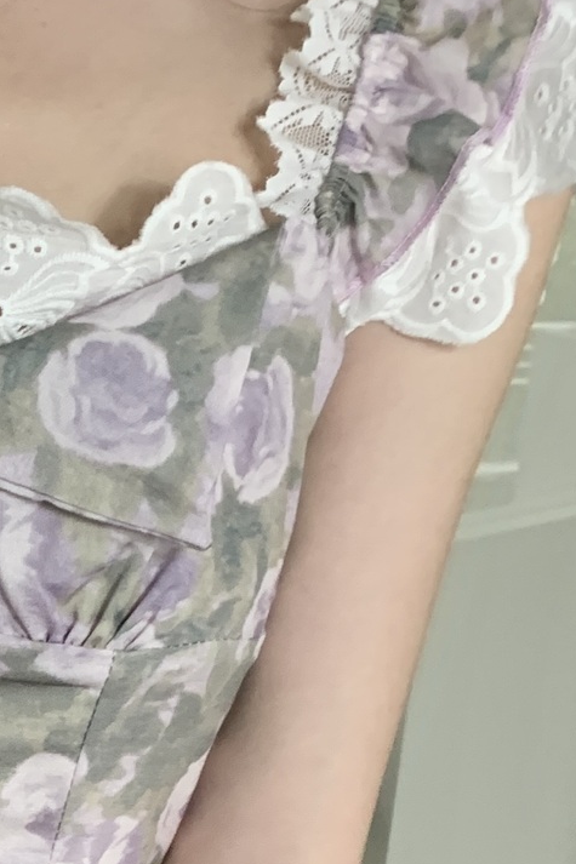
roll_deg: -1.0
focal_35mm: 91
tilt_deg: -25.5
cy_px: 959
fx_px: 2185
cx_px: -192
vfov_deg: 21.2
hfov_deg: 14.3
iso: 160
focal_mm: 4.25
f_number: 1.8
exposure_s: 1/60
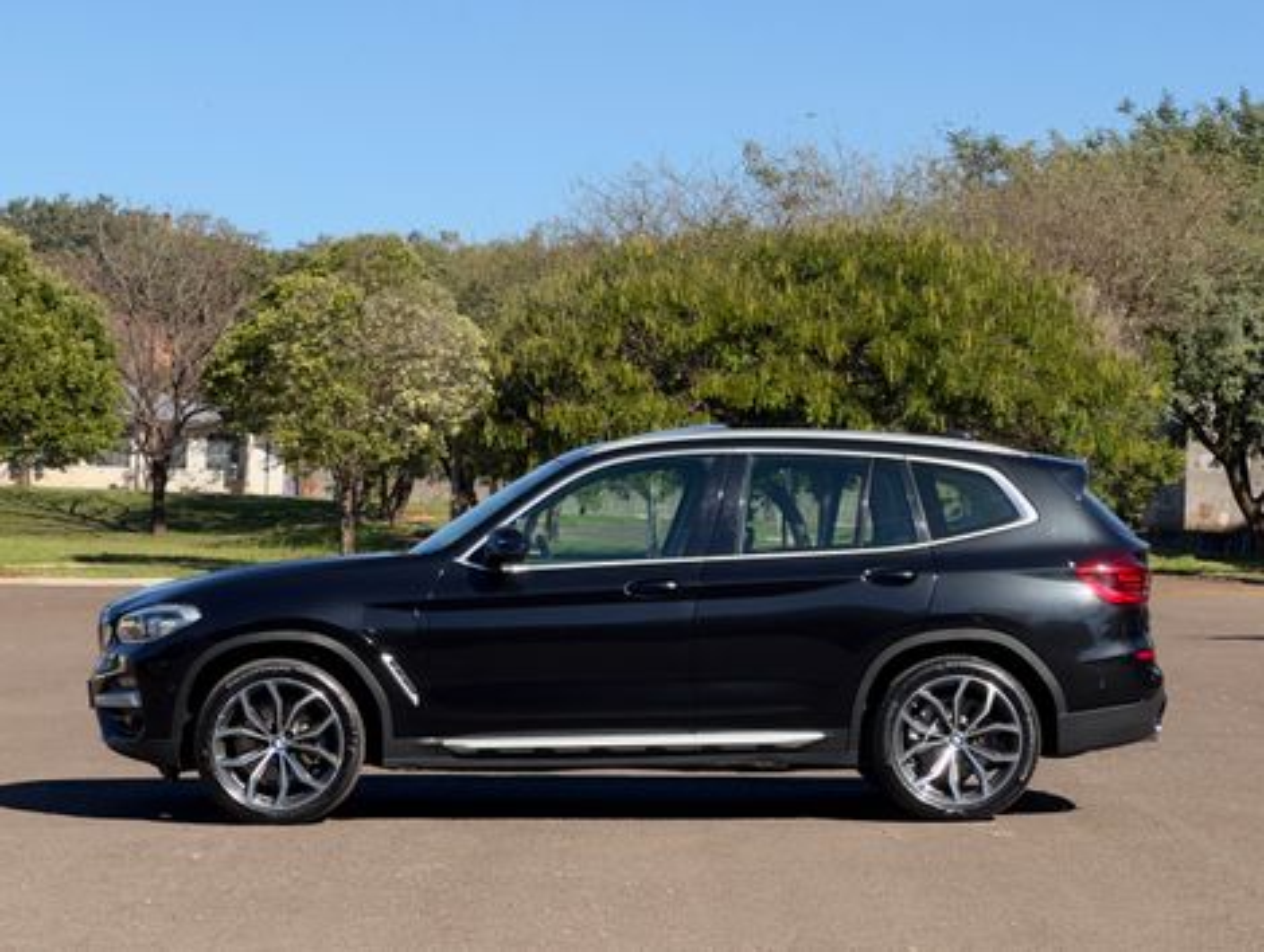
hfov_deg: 25.3
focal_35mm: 77
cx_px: 632
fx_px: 2816
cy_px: 476
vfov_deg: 19.2
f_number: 2.8
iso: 25
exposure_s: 1/661
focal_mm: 9
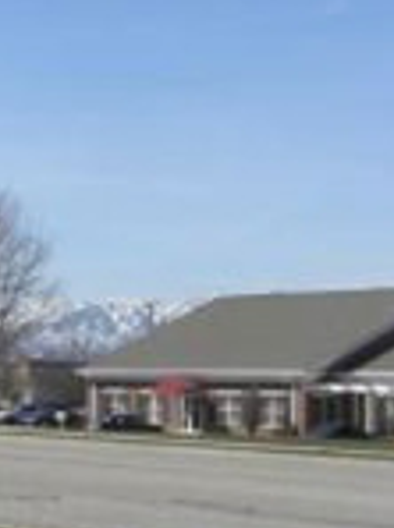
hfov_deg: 11.1
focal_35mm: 112
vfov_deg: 17.5
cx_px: -554
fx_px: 1707
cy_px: 411
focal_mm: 4.6
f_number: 6.3
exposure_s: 1/305
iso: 64
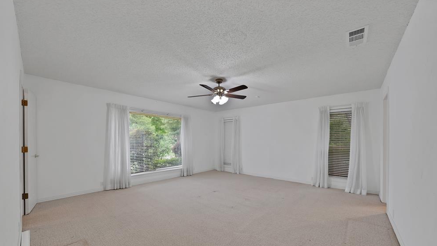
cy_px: 146
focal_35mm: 13
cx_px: 214
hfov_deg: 110.8
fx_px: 151
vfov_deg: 77.6
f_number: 9
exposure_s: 1/5
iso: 640
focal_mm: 12
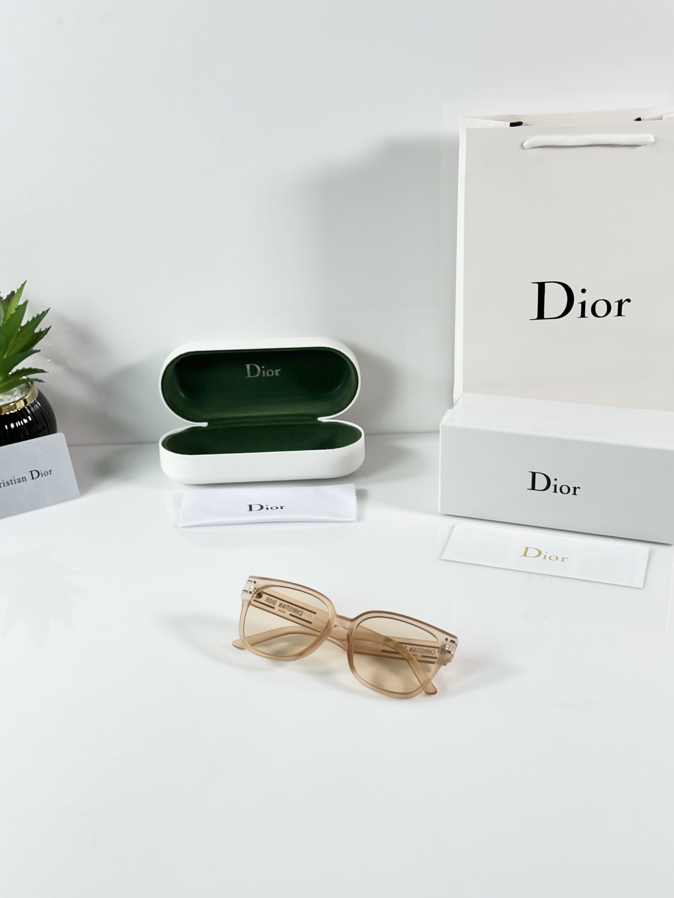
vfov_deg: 39.7
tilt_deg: -27.5
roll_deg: +1.2
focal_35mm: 48
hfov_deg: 30.3
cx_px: 337
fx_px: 1246
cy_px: 449
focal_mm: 6.86
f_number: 1.78
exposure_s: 1/100
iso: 64
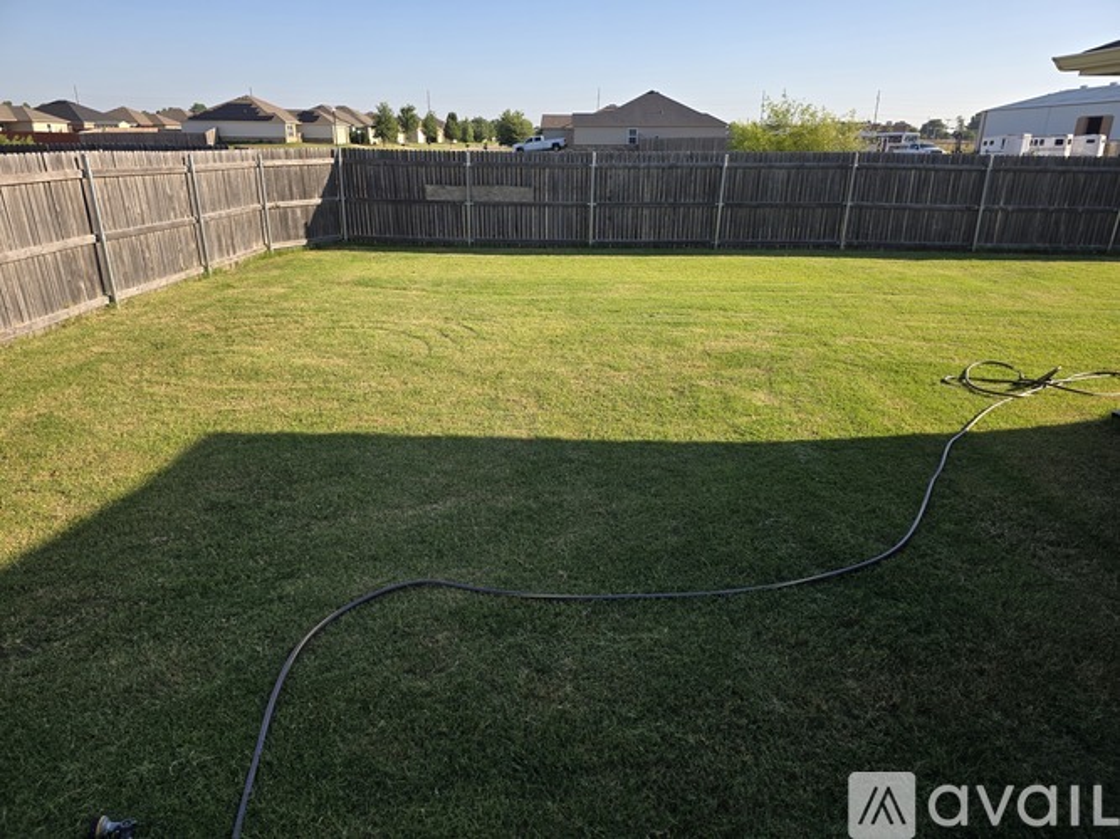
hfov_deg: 73.9
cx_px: 560
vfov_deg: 58.9
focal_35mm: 23
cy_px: 420
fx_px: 744
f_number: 1.7
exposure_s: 1/2558
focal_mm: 6.3
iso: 80
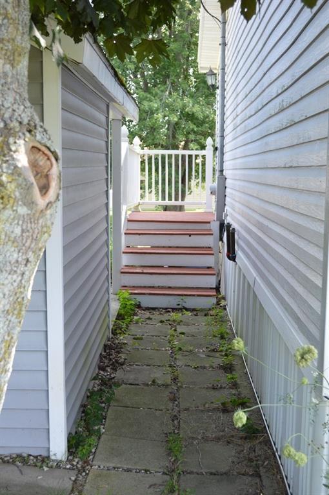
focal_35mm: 48
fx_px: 660
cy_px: 248
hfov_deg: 28.0
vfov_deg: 41.2
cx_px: 164
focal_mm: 32
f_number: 5.6
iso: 360
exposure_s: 1/125
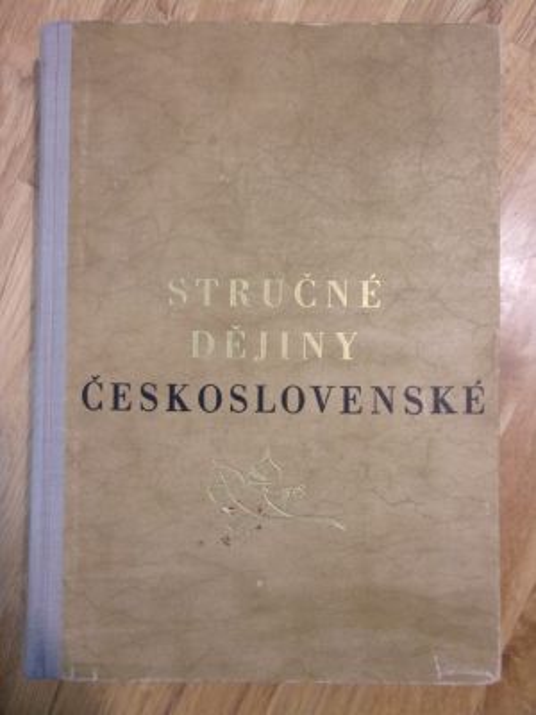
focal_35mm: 27
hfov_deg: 51.4
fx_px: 557
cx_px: 268
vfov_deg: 65.3
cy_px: 358
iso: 400
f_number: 3
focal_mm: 4.9
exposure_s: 1/26
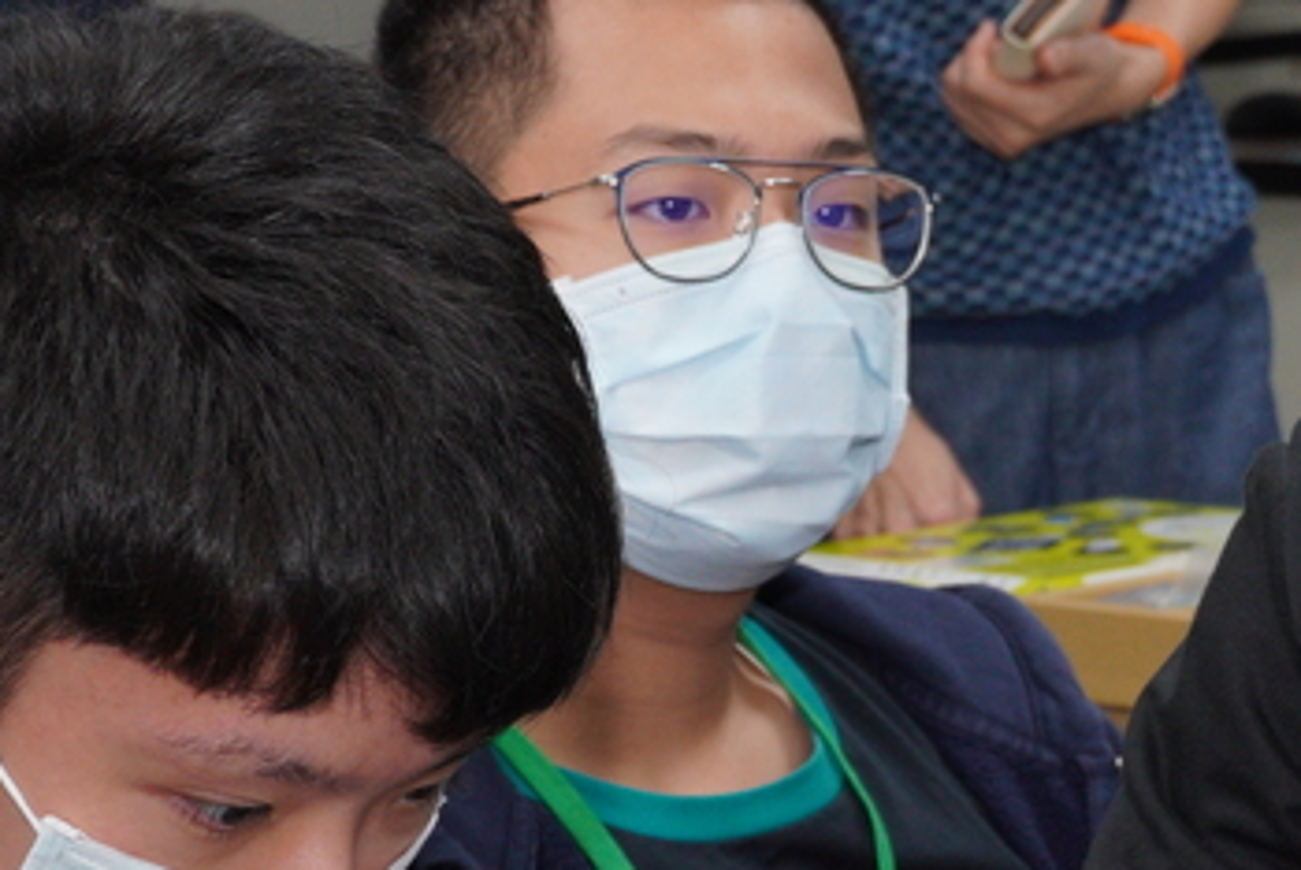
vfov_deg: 7.4
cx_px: 795
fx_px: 6691
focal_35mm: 185
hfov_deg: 11.1
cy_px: 941
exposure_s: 1/80
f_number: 5.6
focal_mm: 36
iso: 640
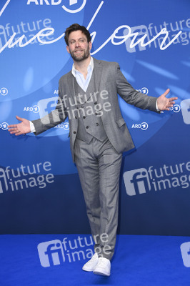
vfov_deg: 32.4
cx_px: 95
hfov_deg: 21.9
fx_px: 492
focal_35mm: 62
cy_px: 143
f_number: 5.6
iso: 1250
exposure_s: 1/250
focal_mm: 62
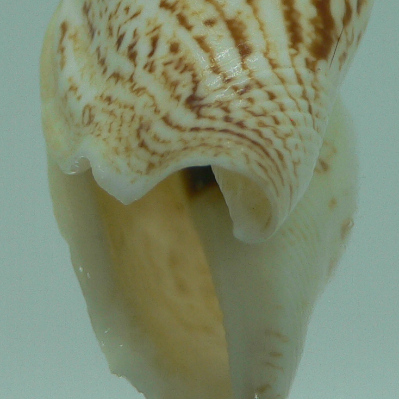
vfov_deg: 20.0
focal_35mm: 85
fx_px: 1108
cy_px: 39
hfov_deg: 20.4
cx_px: 230
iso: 80
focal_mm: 4.6
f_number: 2.8
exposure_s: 1/80
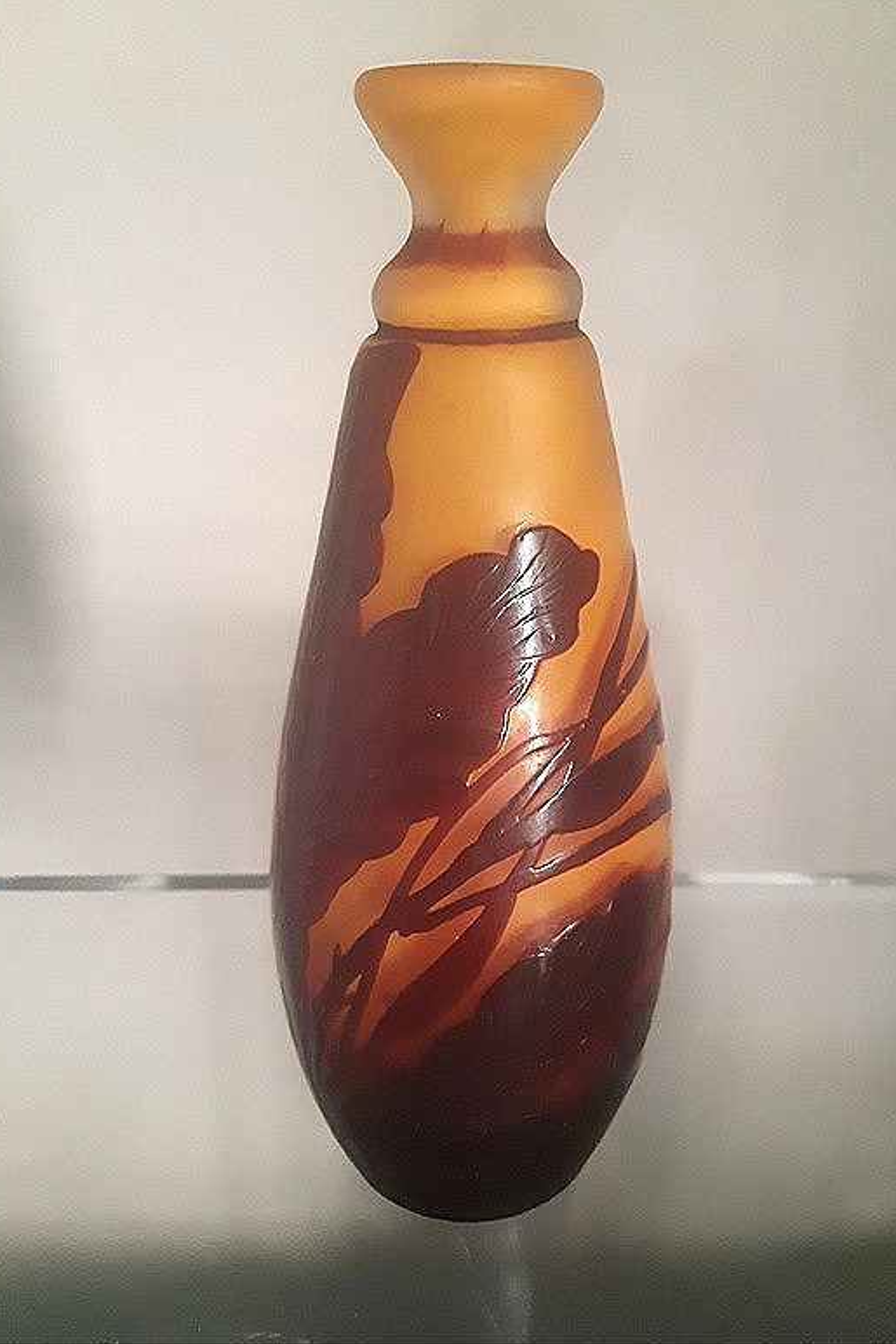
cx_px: 473
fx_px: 1046
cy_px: 650
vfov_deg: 65.5
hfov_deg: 46.4
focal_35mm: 28
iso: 640
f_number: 1.7
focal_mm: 3.92
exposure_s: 1/25
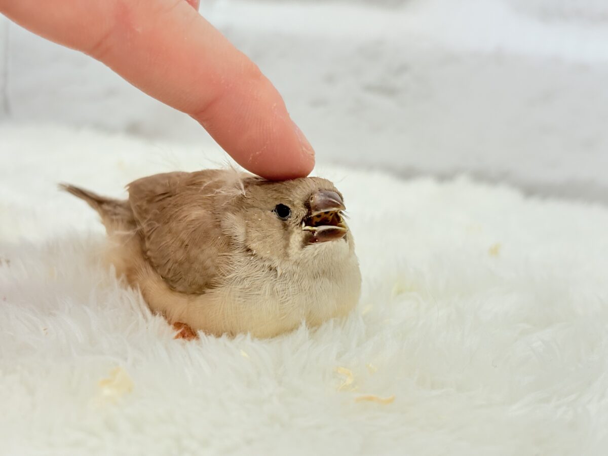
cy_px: 228
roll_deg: -4.7
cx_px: 304
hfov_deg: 36.8
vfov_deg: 28.0
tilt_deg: -12.5
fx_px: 913
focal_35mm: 52
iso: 50
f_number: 1.6
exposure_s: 1/100
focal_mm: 5.96
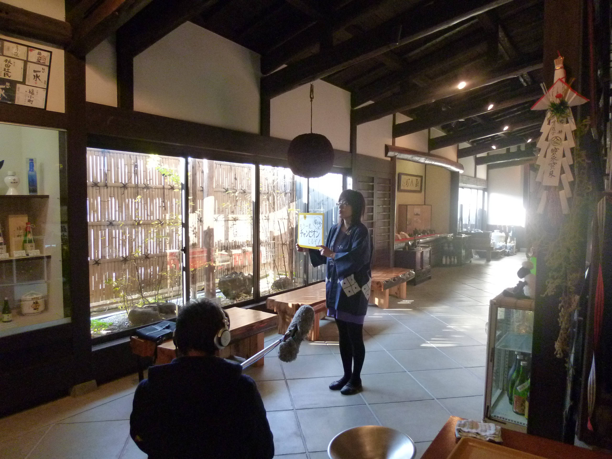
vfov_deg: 56.8
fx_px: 424
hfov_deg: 71.6
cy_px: 230
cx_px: 306
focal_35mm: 24
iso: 400
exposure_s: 1/60
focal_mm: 4.3
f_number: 2.2
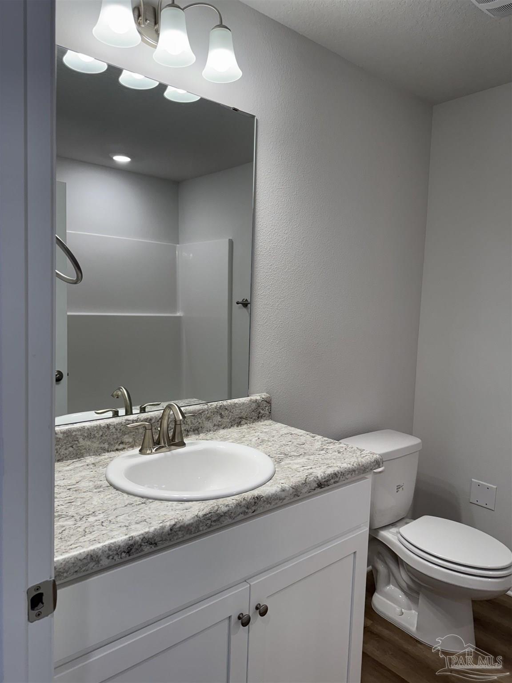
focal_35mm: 24
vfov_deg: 71.6
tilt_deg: -5.2
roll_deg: -1.4
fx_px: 473
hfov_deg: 56.8
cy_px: 342
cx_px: 256
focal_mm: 6.76
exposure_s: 1/149
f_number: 1.78
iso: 100
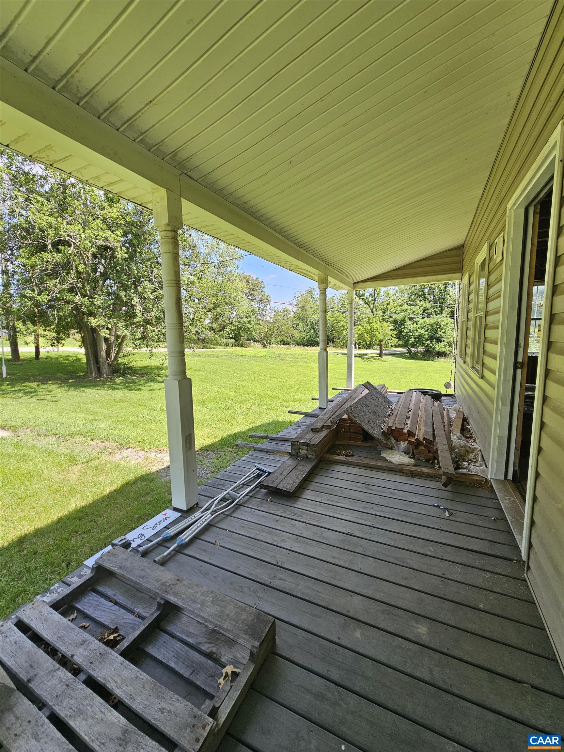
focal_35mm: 13
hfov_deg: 89.9
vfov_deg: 106.2
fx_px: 282
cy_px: 376
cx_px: 282
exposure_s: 1/412
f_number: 2.2
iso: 50
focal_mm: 2.2
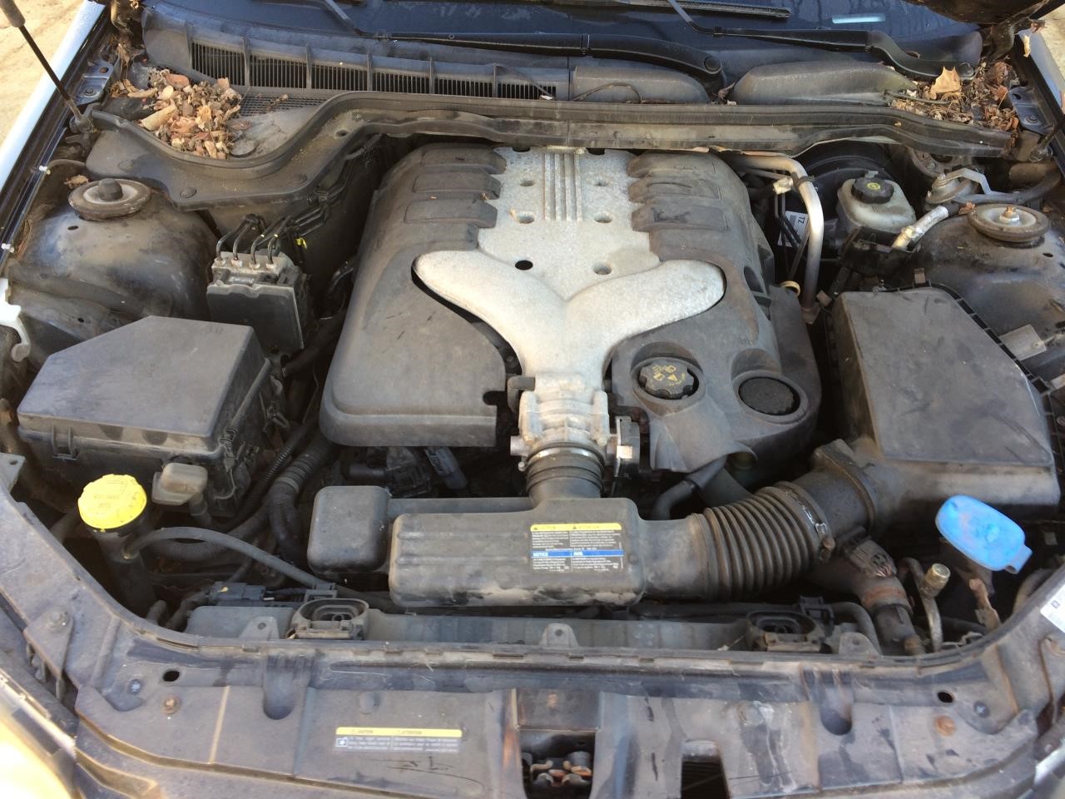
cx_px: 532
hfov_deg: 61.7
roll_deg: -1.4
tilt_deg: -40.8
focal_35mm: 29
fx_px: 892
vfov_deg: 48.2
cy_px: 400
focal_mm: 4.15
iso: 50
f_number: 2.2
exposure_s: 1/60
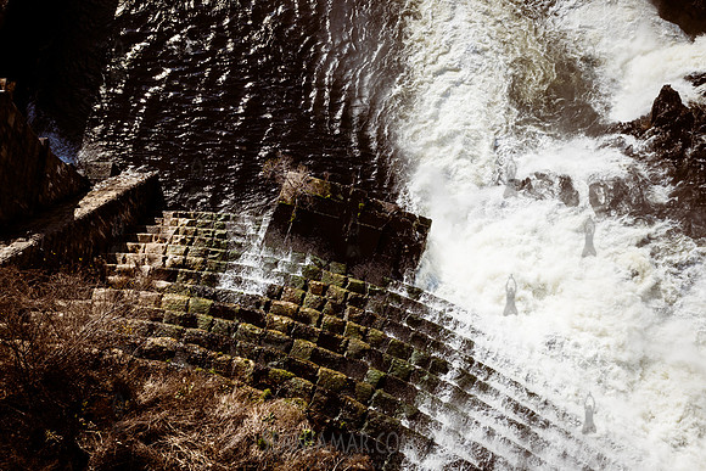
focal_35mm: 36
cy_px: 236
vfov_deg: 36.9
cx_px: 353
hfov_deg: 53.1
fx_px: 706
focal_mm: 24
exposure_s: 1/200
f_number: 9
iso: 125
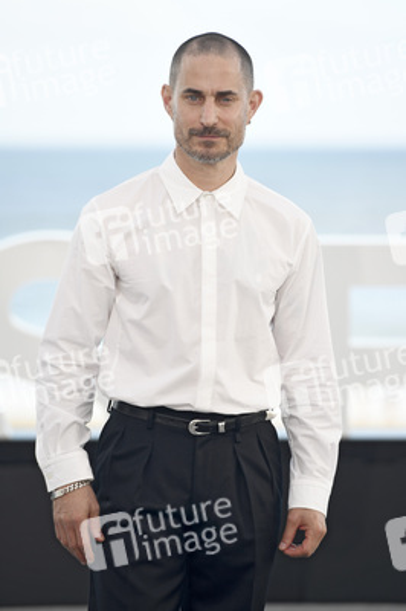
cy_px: 306
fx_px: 3304
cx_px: 203
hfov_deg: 7.0
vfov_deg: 10.6
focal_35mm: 195
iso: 320
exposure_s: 1/800
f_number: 4
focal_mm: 195
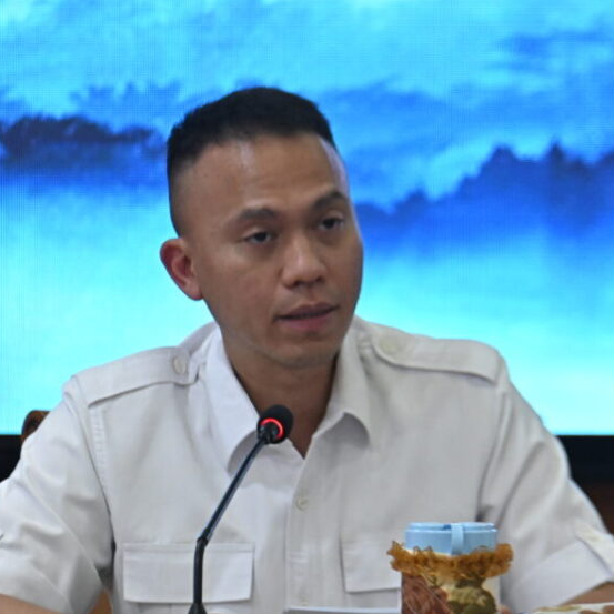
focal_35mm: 581
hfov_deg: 3.0
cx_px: 318
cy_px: 301
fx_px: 11659
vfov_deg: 3.0
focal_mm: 210
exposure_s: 1/125
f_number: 5.6
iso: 2500
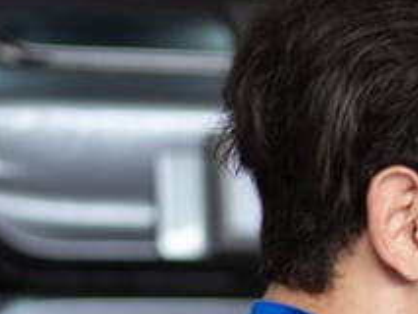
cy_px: 586
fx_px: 3600
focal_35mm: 298
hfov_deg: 6.5
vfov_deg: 4.9
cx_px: 814
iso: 200
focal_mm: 55
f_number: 1.8
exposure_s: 1/320
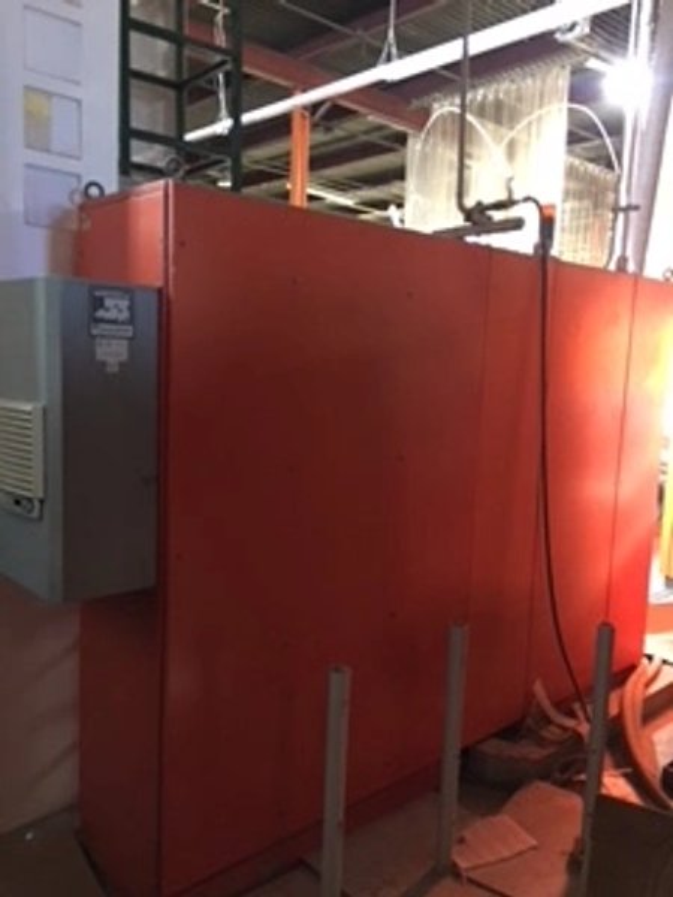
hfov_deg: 48.2
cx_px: 336
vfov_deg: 61.7
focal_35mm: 29
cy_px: 448
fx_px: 752
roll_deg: -2.5
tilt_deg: -7.3
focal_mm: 4.15
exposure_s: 1/15
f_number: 2.2
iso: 640
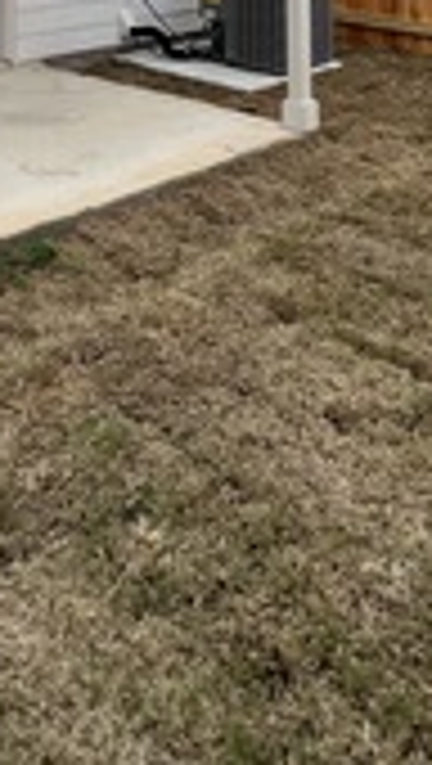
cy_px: -144
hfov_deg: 28.5
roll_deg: +0.4
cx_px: 32
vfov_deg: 38.2
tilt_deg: +3.1
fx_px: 812
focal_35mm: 40
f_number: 1.8
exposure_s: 1/333
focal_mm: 1.57
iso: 32
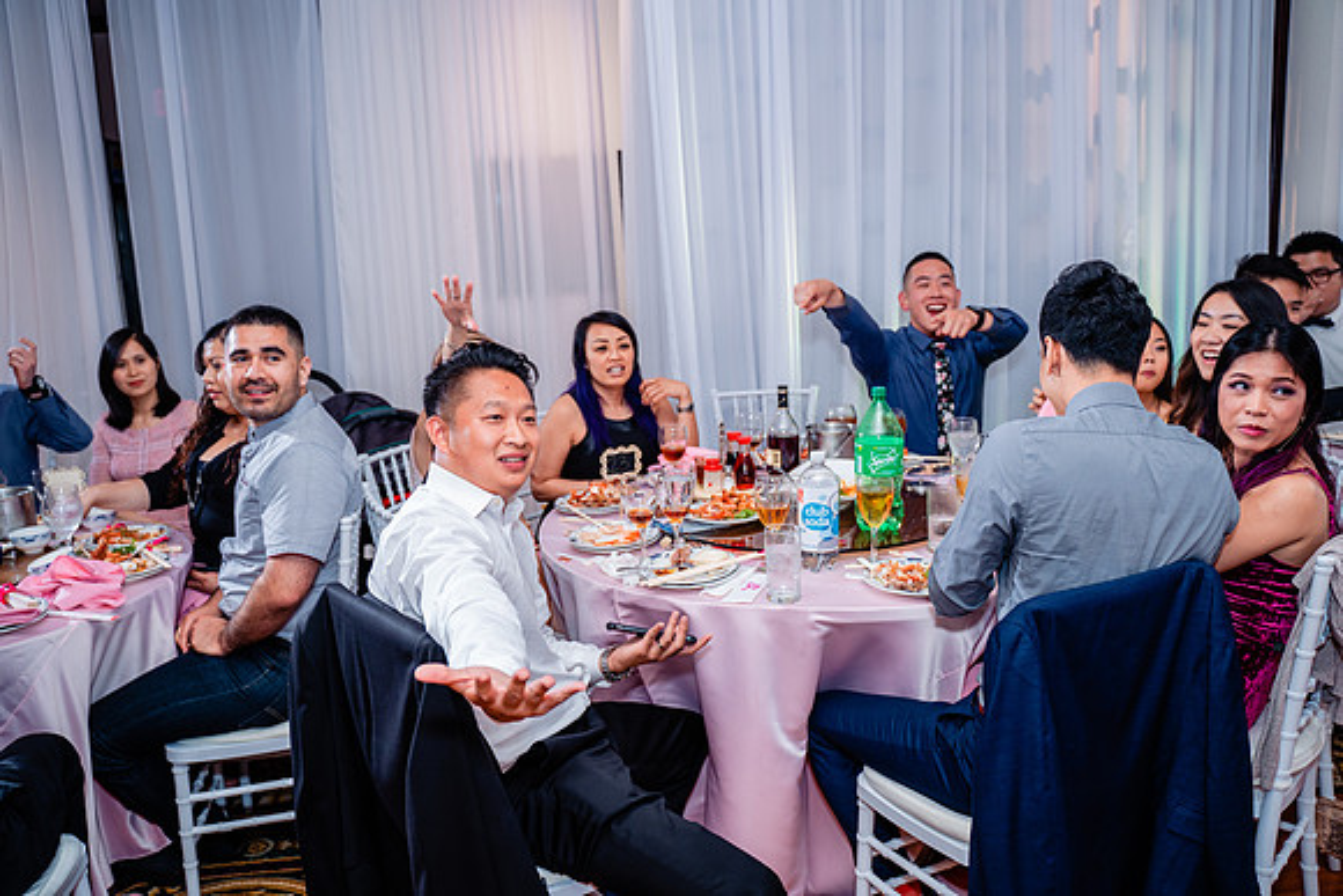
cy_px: 448
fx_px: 1045
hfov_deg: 65.5
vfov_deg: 46.4
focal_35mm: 28
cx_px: 672
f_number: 3.5
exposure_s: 1/160
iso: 640
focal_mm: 28
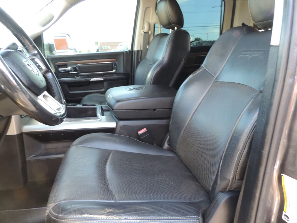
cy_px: 112
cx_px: 148
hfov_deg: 71.6
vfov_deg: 56.8
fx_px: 206
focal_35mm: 24
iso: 180
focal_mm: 4.3
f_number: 3
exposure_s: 1/30
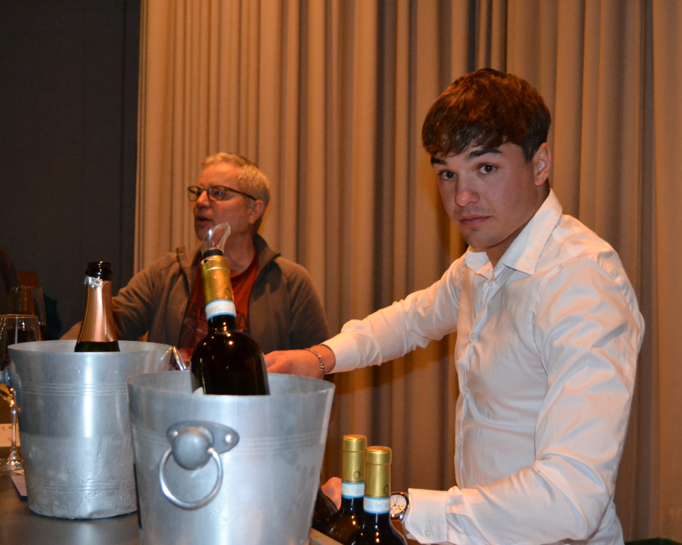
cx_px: 387
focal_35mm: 50
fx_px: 1000
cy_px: 274
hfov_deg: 37.6
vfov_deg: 30.5
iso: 3200
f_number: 4.5
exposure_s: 1/60
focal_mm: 29
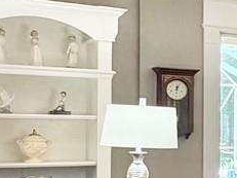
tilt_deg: -1.3
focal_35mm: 97
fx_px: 664
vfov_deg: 15.2
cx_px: 523
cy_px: 133
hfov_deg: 14.9
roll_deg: +0.1
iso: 200
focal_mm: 2.22
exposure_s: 1/60
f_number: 2.2
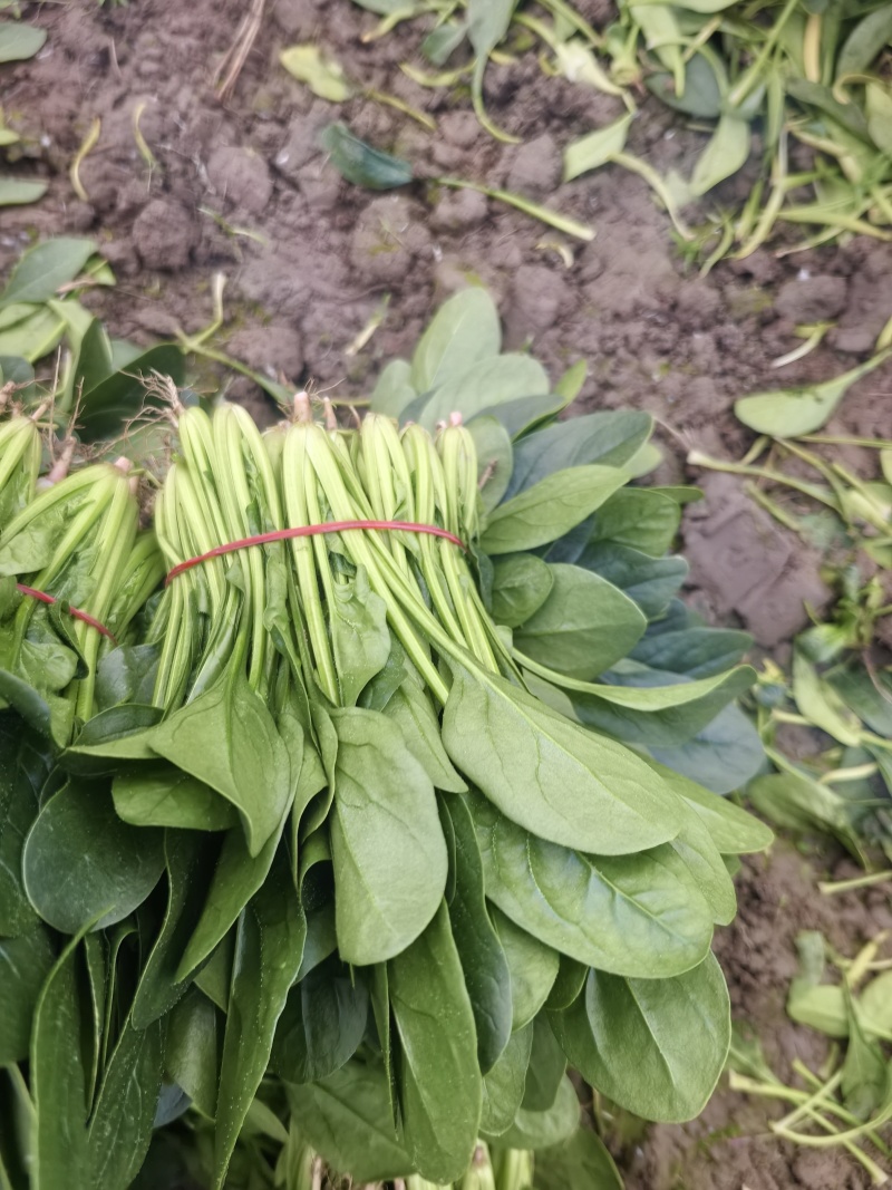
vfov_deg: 65.3
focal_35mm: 27
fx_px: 928
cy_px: 595
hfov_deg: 51.3
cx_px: 446
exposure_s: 1/50
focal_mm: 5.75
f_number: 1.4
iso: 80
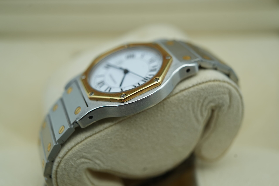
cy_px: 93
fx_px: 271
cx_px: 140
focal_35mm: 35
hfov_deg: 54.4
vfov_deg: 37.9
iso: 400
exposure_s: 1/250
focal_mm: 35
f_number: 5
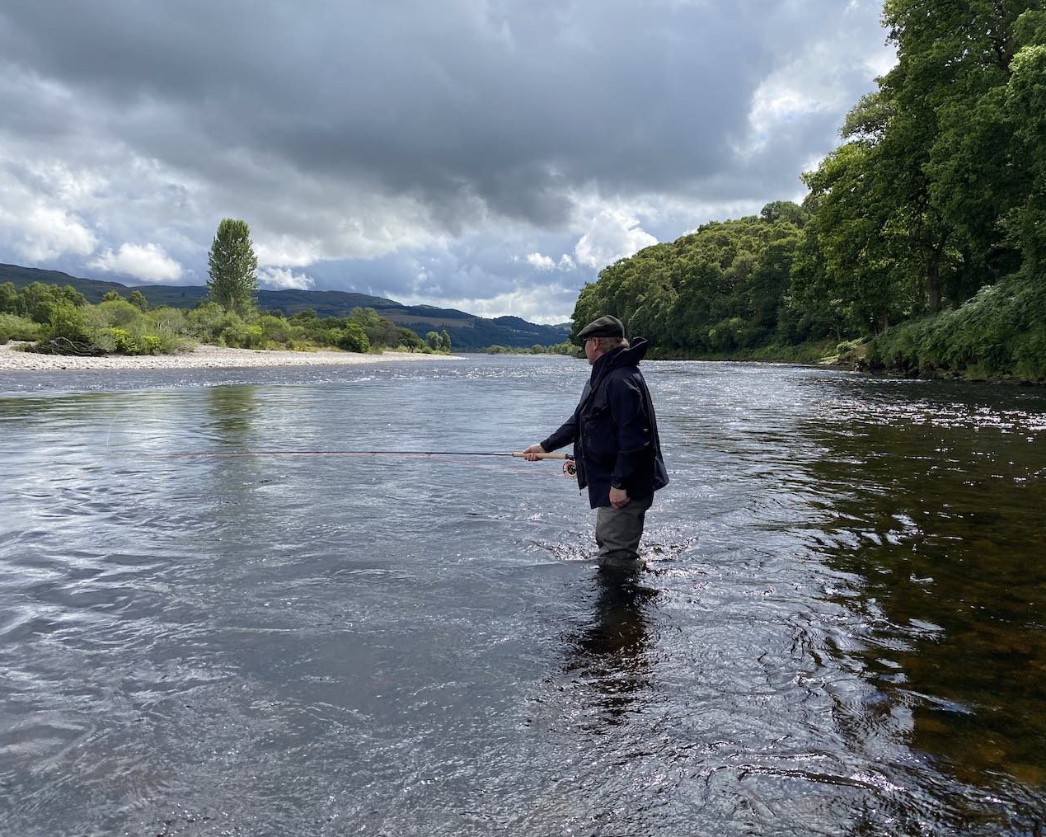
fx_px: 867
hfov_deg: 62.1
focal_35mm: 28
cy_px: 405
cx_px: 567
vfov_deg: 51.5
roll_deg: +0.5
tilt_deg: -2.1
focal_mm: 4.25
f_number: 1.8
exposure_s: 1/2183
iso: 32
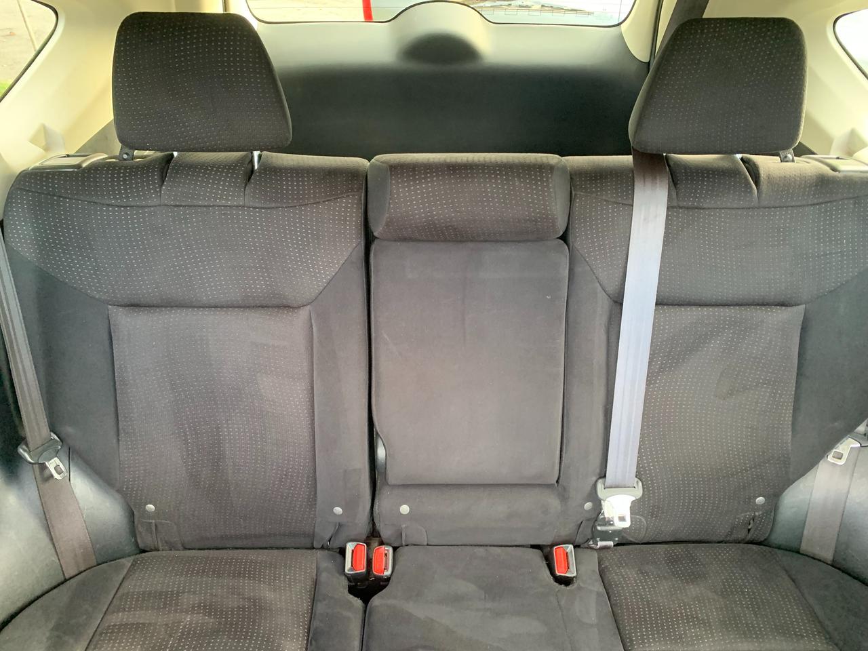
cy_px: 326
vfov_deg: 53.1
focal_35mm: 26
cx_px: 434
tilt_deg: -34.9
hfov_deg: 67.3
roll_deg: +0.1
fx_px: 652
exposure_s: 1/46
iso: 400
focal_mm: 4.25
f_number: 1.8
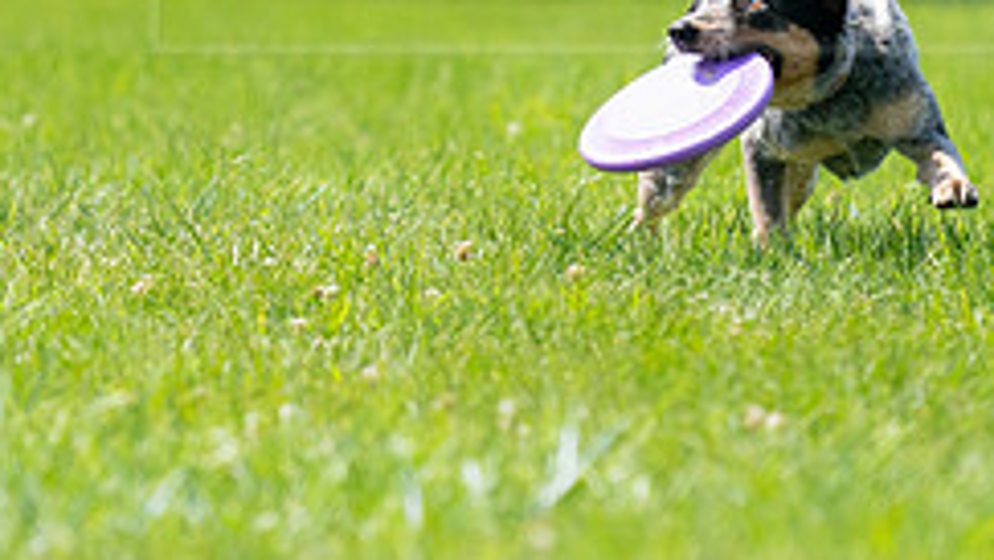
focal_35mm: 904
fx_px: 23840
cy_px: -10
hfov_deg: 2.4
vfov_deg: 1.3
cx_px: 540
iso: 1600
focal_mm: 362
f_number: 6.3
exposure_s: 1/4000
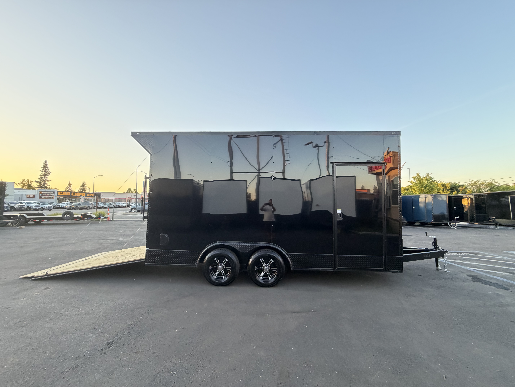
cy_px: 194
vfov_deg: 85.7
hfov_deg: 102.1
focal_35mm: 14
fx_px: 208
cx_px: 258
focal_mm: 2.22
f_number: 2.2
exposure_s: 1/121
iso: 320
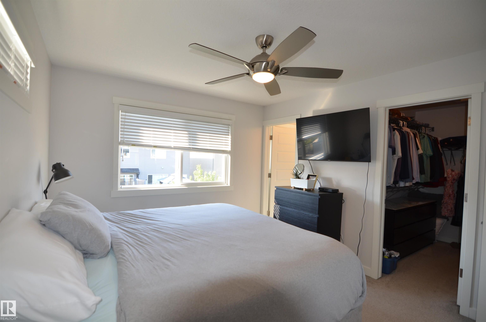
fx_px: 222
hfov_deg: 95.1
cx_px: 243
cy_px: 161
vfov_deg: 71.8
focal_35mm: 16
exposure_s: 1/160
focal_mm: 11
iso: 200
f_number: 3.2
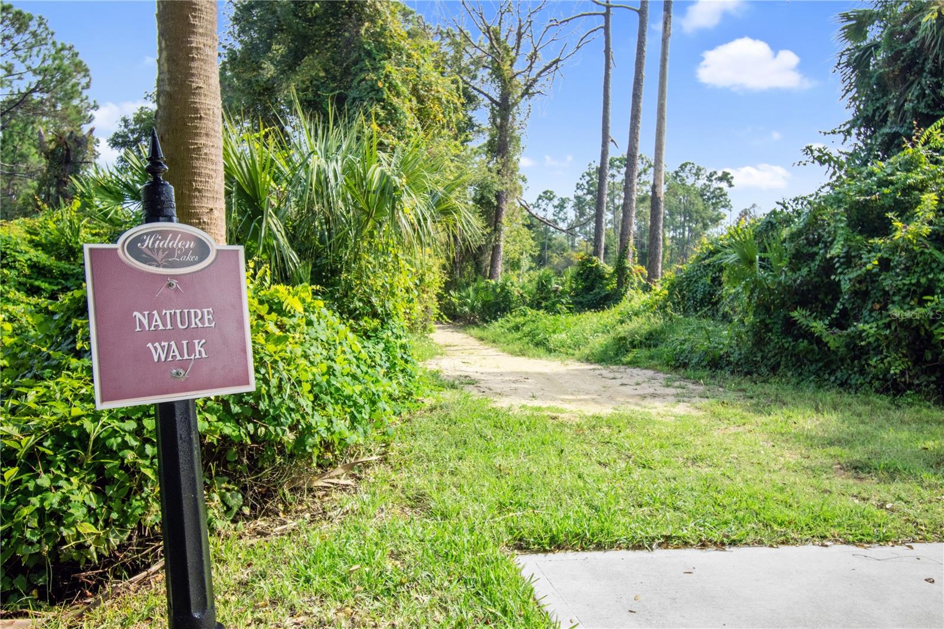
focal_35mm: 30
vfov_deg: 43.6
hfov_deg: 61.9
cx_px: 472
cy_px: 314
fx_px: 786
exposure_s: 1/640
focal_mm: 20
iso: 800
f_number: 5.6
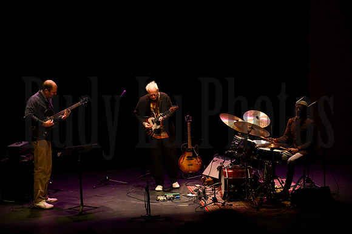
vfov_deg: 18.4
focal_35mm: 74
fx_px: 723
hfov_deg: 27.4
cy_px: 117
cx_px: 176
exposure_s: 1/250
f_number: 4
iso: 12800
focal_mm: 74
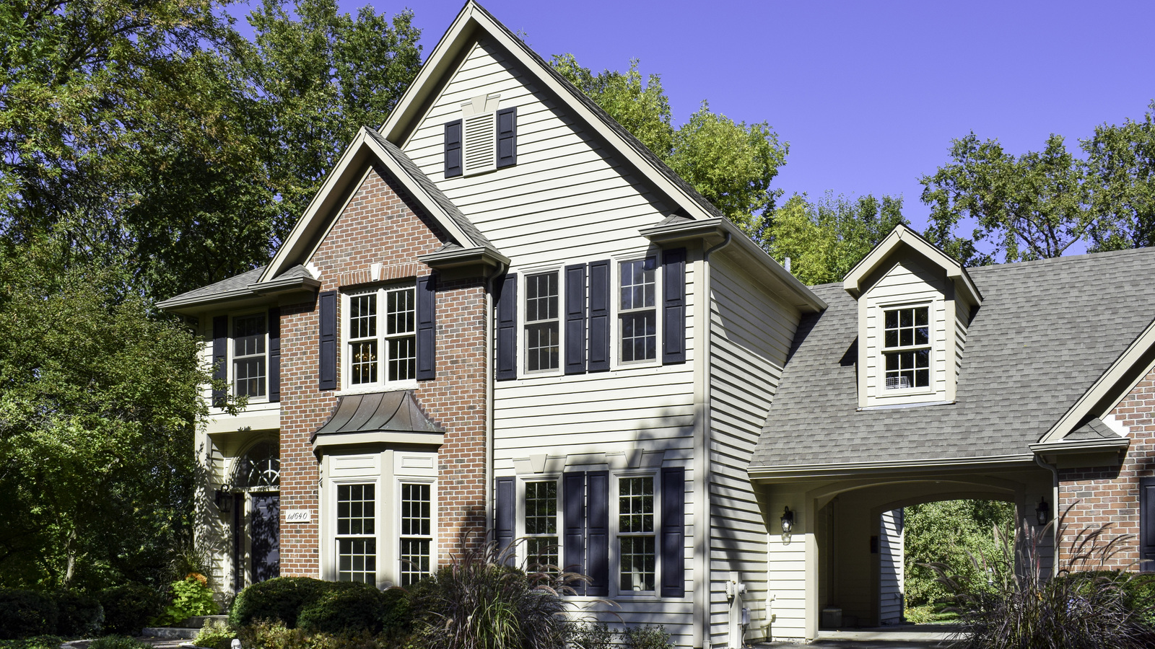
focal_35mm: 35
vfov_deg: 33.7
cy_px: 316
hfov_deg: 56.6
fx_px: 1072
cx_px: 574
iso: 200
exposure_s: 1/320
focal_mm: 22
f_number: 9
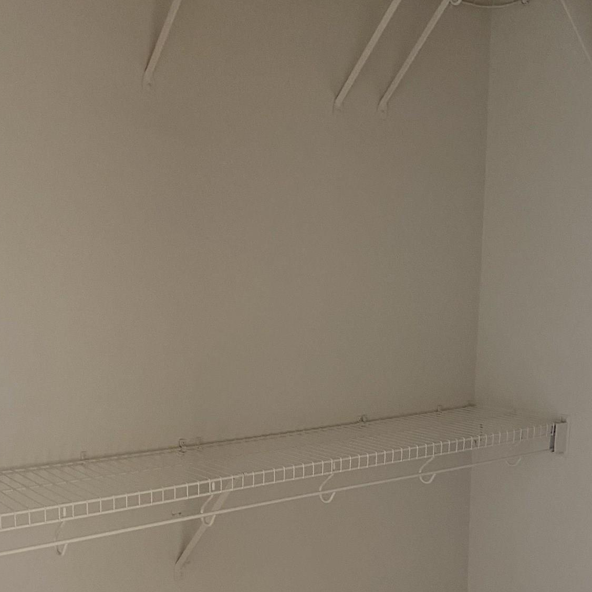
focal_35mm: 47
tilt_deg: -9.9
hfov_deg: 36.1
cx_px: 286
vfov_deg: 35.3
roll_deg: +0.9
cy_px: 442
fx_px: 909
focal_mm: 4.25
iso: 200
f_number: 1.8
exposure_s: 1/60
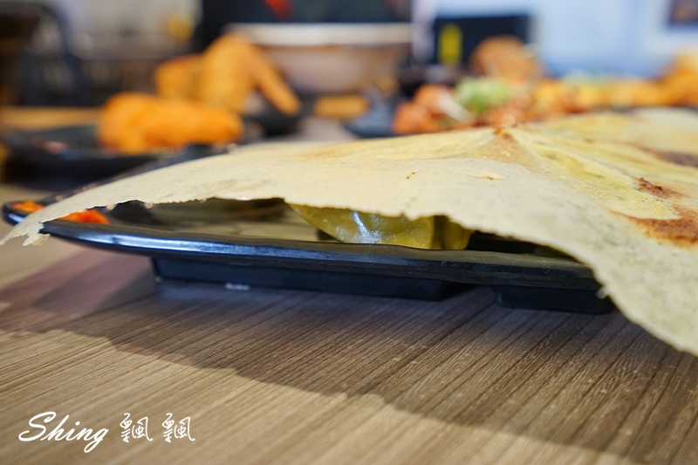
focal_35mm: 35
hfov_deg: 54.4
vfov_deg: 37.8
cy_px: 232
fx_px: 678
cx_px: 349
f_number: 5.6
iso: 1250
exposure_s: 1/30
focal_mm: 35
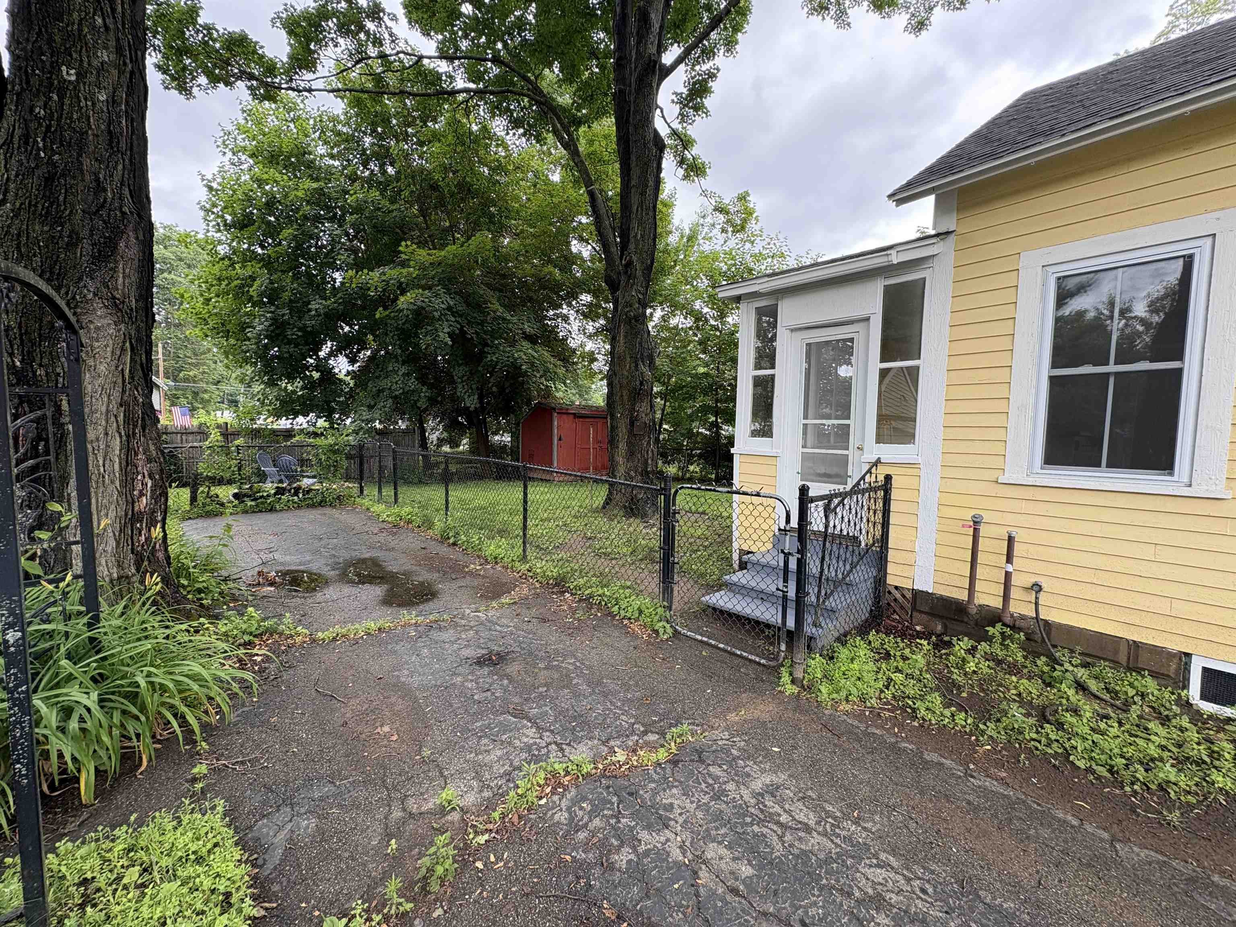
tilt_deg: -3.0
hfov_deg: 102.1
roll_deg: +0.0
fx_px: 500
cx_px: 618
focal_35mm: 14
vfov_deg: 85.7
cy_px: 464
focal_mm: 2.22
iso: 50
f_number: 2.2
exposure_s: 1/127
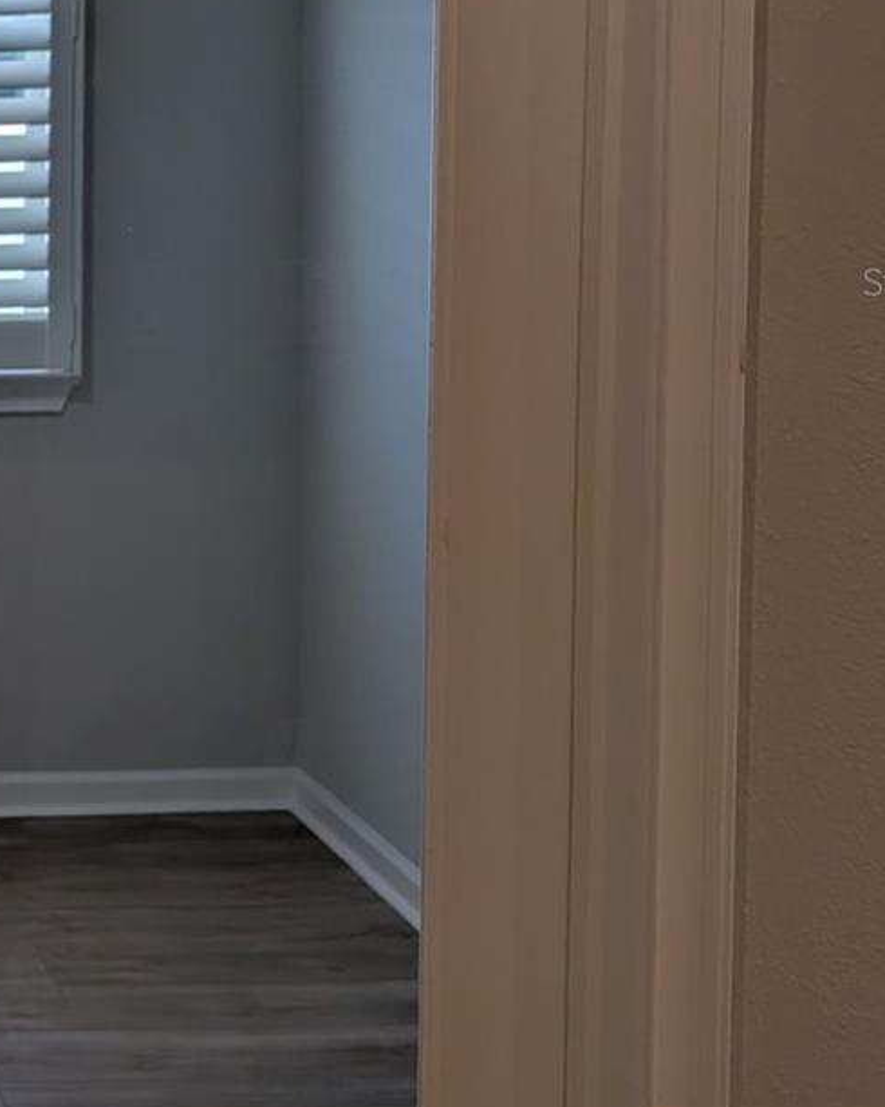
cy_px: 282
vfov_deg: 30.5
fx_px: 1998
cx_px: -406
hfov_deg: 21.4
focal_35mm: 61
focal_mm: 6.9
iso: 21
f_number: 1.68
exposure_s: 1/165
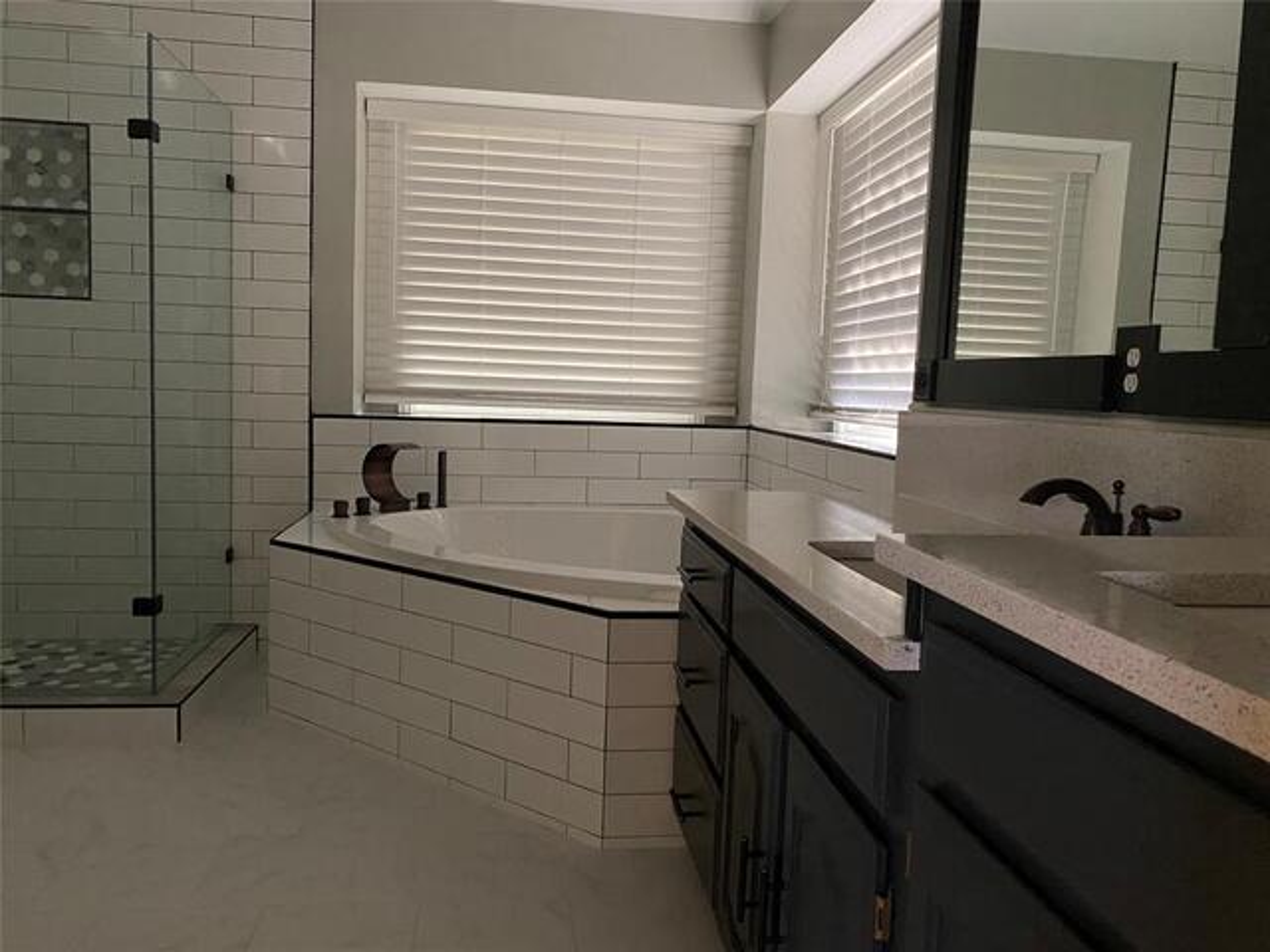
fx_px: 954
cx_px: 635
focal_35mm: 26
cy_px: 476
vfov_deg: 53.1
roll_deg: -2.6
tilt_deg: -5.8
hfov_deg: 67.3
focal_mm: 4.25
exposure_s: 1/30
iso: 640
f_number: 1.8
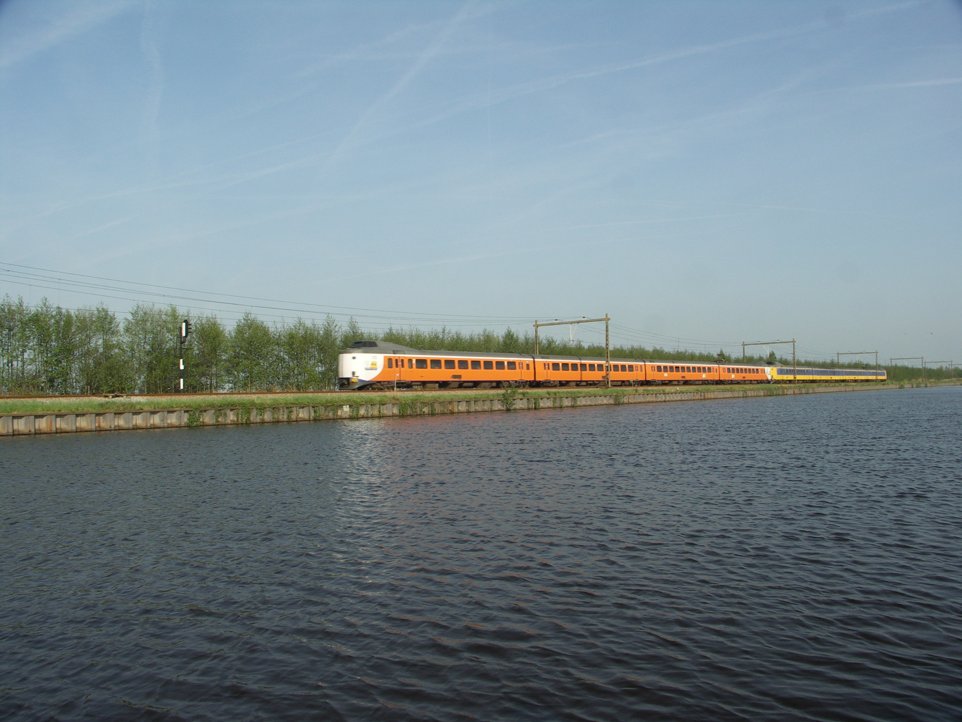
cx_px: 481
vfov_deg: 49.7
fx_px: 778
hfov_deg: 63.4
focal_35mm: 28
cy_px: 361
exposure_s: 1/400
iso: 100
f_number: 6.3
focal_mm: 7.2
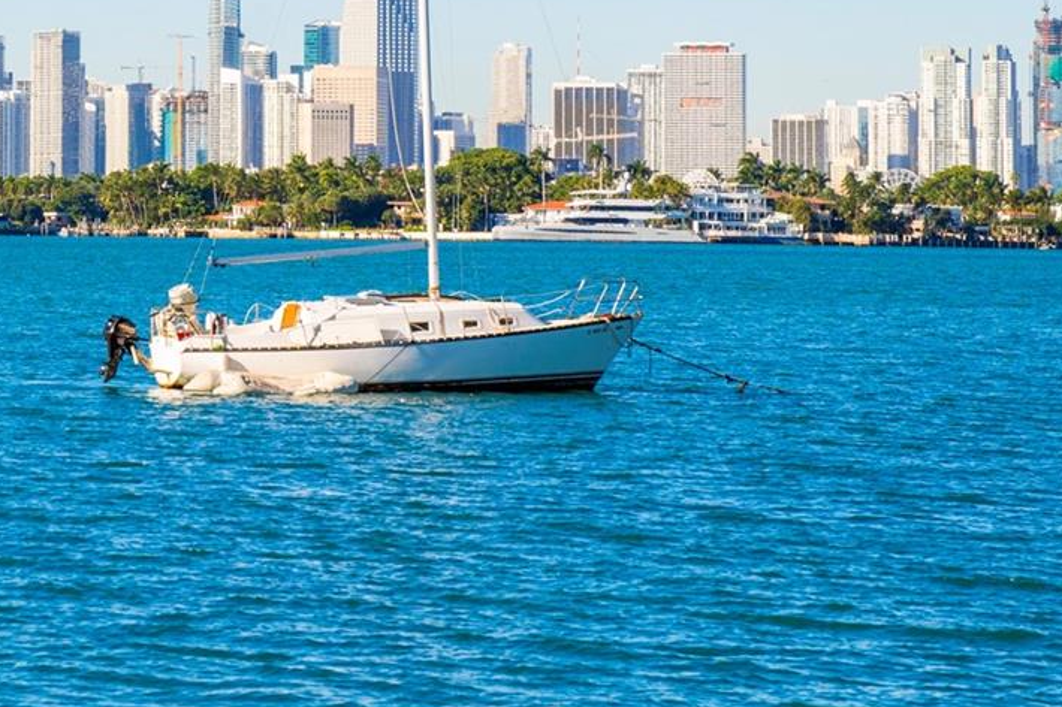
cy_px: 34
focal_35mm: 169
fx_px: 4984
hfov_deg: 12.0
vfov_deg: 8.1
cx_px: -57
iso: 200
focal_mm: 50
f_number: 7.1
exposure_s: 1/640
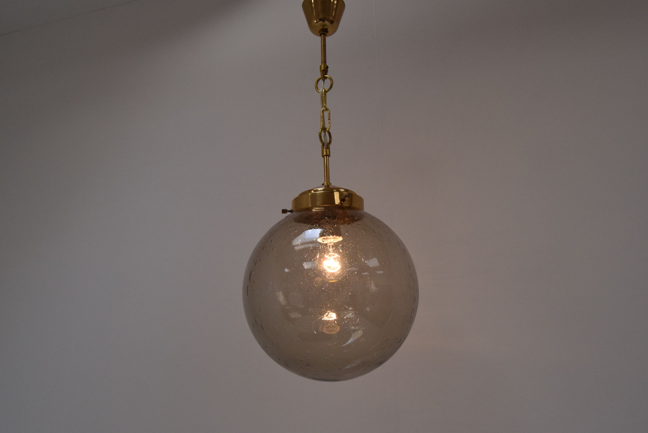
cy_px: 216
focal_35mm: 30
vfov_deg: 43.7
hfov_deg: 61.9
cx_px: 324
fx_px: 540
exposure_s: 1/400
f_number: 10
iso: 1600
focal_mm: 20
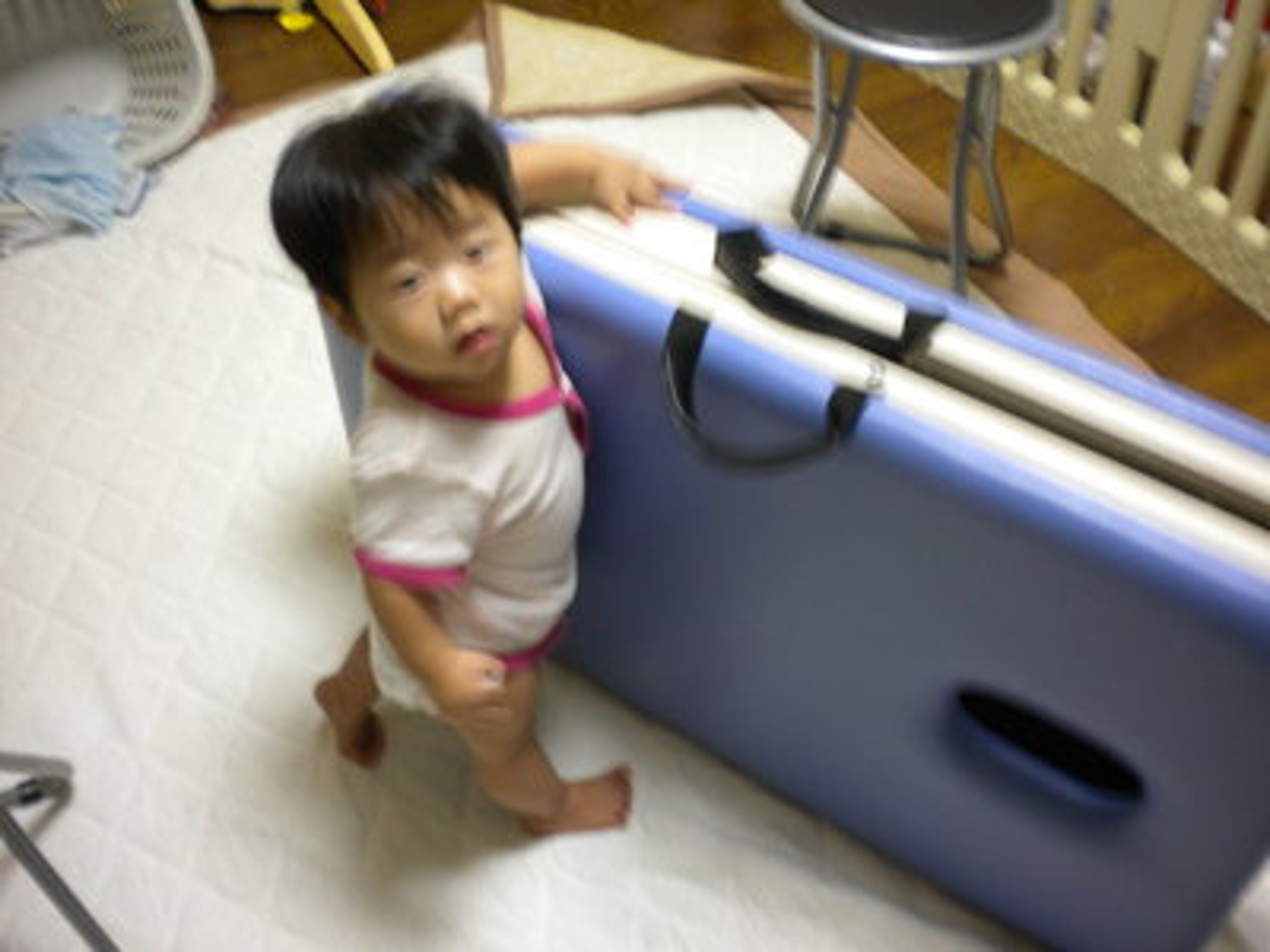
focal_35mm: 35
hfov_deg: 52.6
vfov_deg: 40.7
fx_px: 1284
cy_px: 476
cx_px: 635
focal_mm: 6.3
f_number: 3.1
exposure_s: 1/8
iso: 192
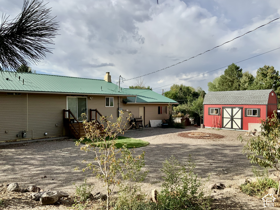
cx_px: 140
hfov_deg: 61.7
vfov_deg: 48.2
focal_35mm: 29
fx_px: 235
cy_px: 105
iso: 16
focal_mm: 3
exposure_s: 1/2058
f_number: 1.8
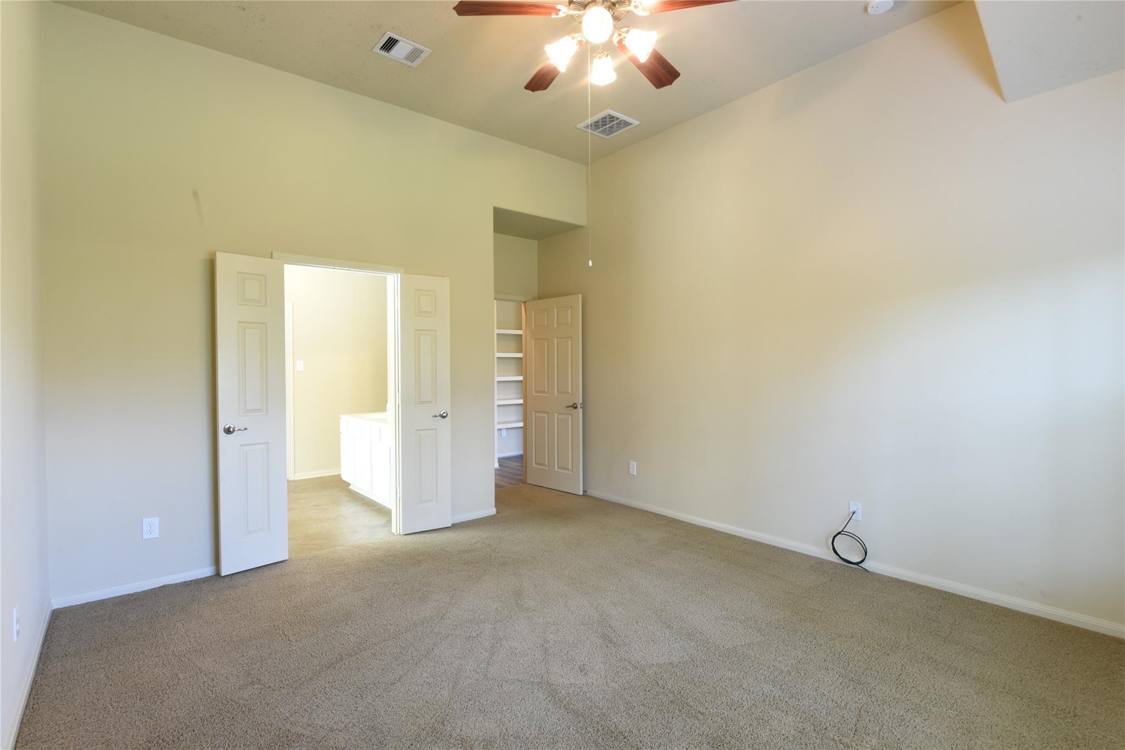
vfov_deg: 70.4
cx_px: 562
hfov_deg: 93.3
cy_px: 375
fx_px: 531
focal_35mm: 17
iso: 640
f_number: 9
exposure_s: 1/3
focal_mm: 17
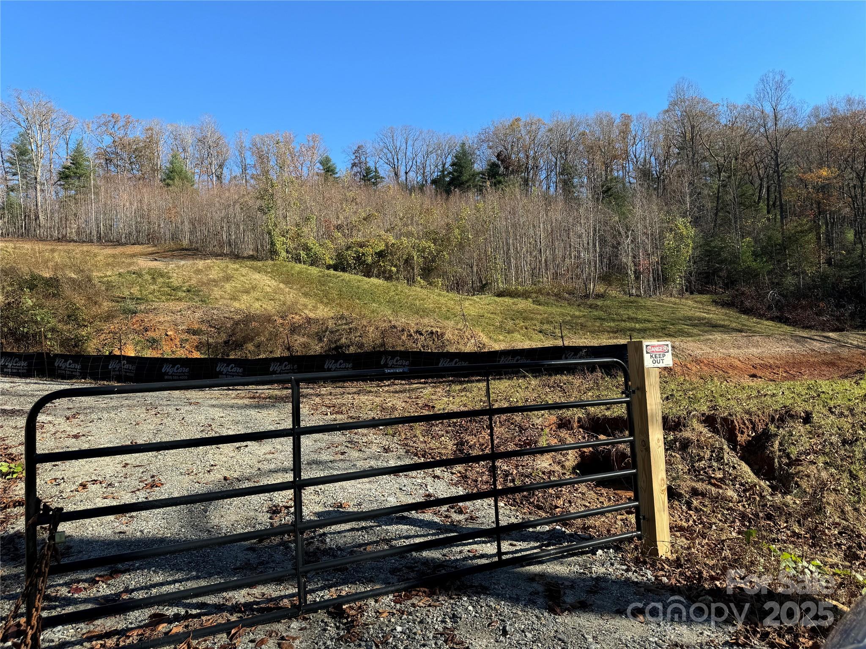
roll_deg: +4.8
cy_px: 324
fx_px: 600
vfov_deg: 56.8
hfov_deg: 71.6
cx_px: 433
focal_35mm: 24
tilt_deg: +3.2
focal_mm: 6.76
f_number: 1.78
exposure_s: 1/1767
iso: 80
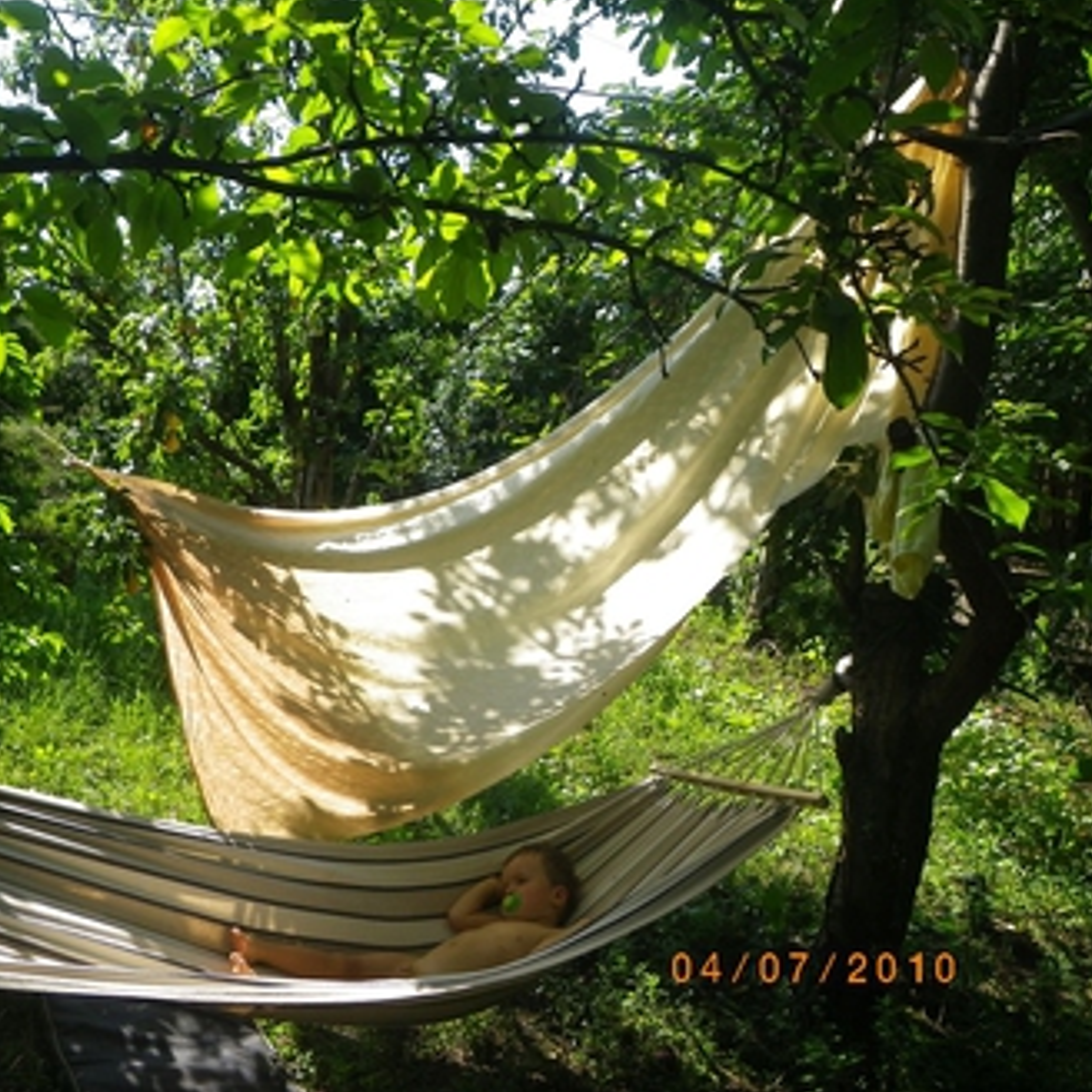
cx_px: 353
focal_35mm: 34
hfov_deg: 47.6
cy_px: 536
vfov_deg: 48.4
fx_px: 1213
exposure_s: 1/200
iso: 80
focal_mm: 5
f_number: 4.2
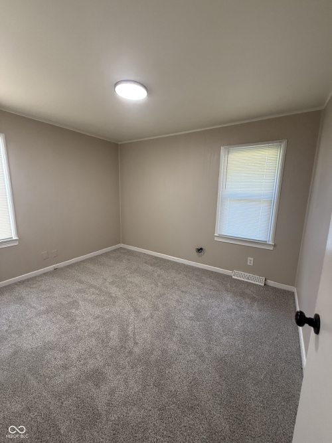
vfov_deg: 102.1
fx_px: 179
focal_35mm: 14
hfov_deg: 85.7
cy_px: 222
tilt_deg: -9.5
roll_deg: -1.7
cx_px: 166
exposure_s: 1/120
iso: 320
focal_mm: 2.22
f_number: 2.2
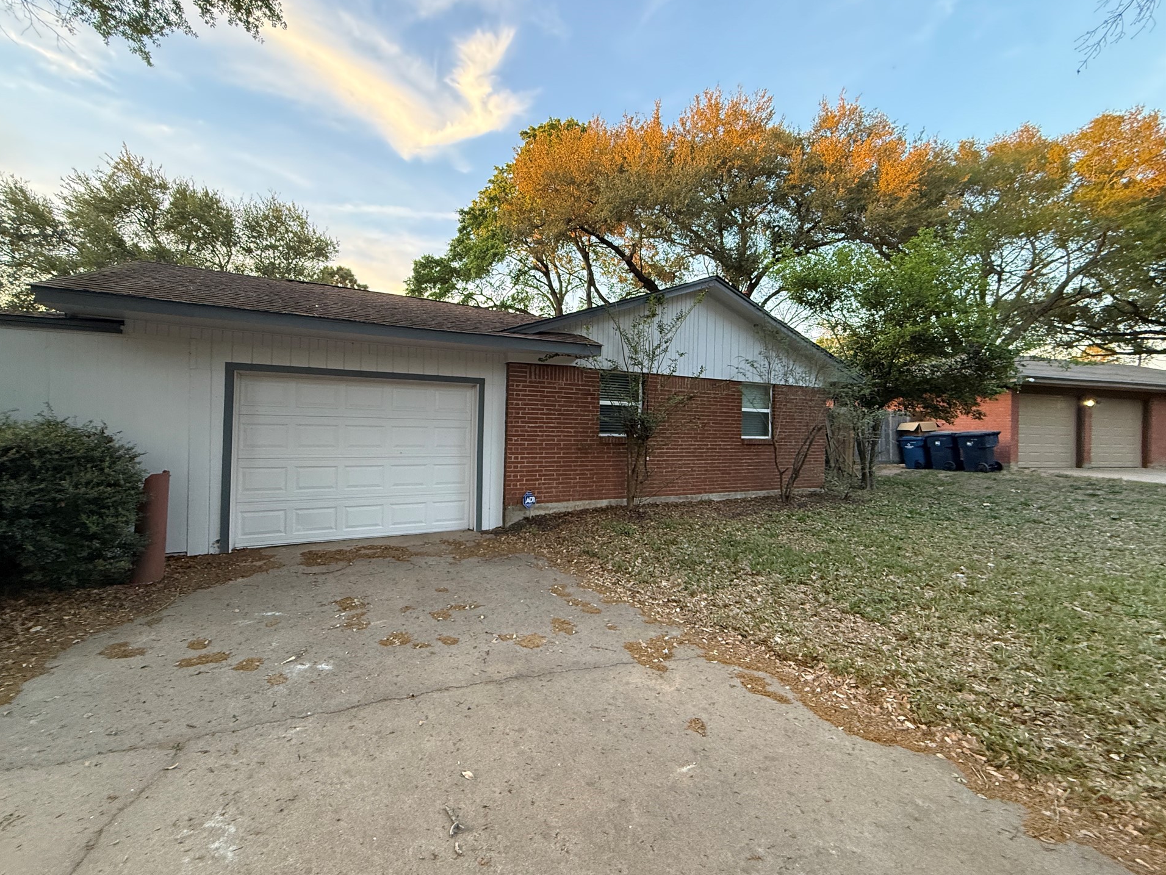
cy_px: 420
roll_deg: -1.5
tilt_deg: +1.0
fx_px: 505
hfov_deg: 98.0
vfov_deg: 81.7
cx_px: 543
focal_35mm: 15
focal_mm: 2.22
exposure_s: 1/87
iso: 320
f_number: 2.2
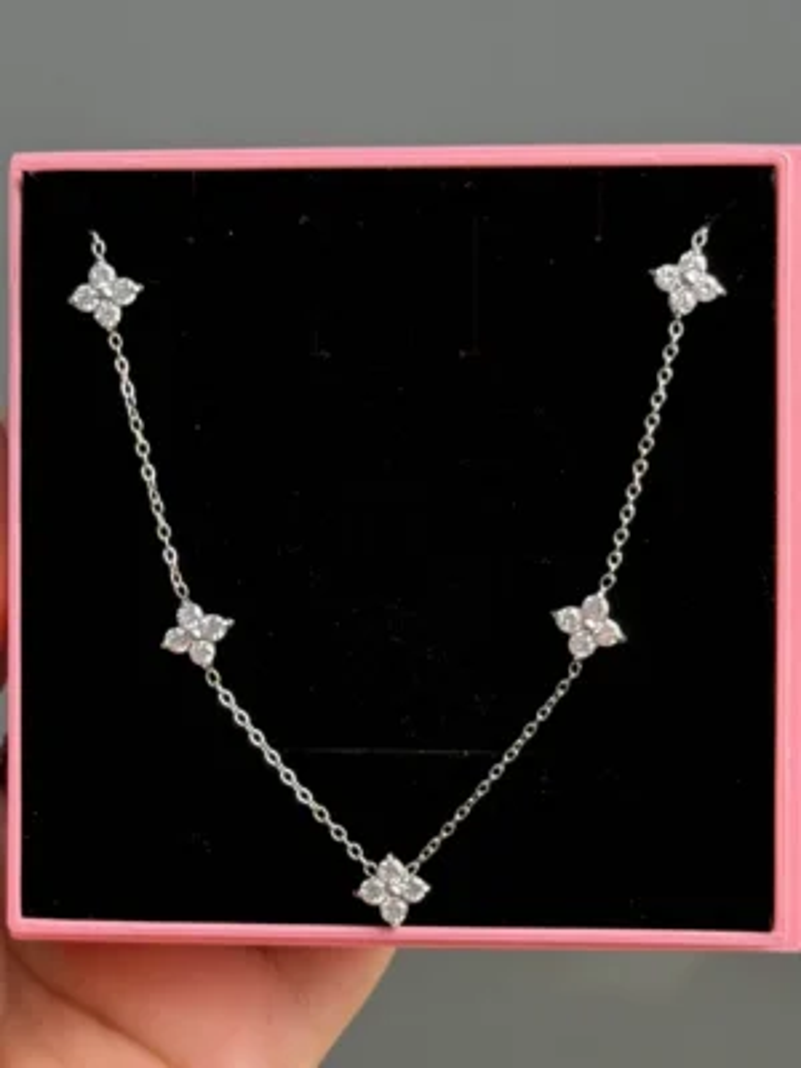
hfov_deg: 30.3
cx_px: 400
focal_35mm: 48
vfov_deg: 39.7
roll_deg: +0.1
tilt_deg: -18.0
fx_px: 1481
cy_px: 534
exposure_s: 1/207
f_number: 1.78
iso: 50
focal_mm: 6.76
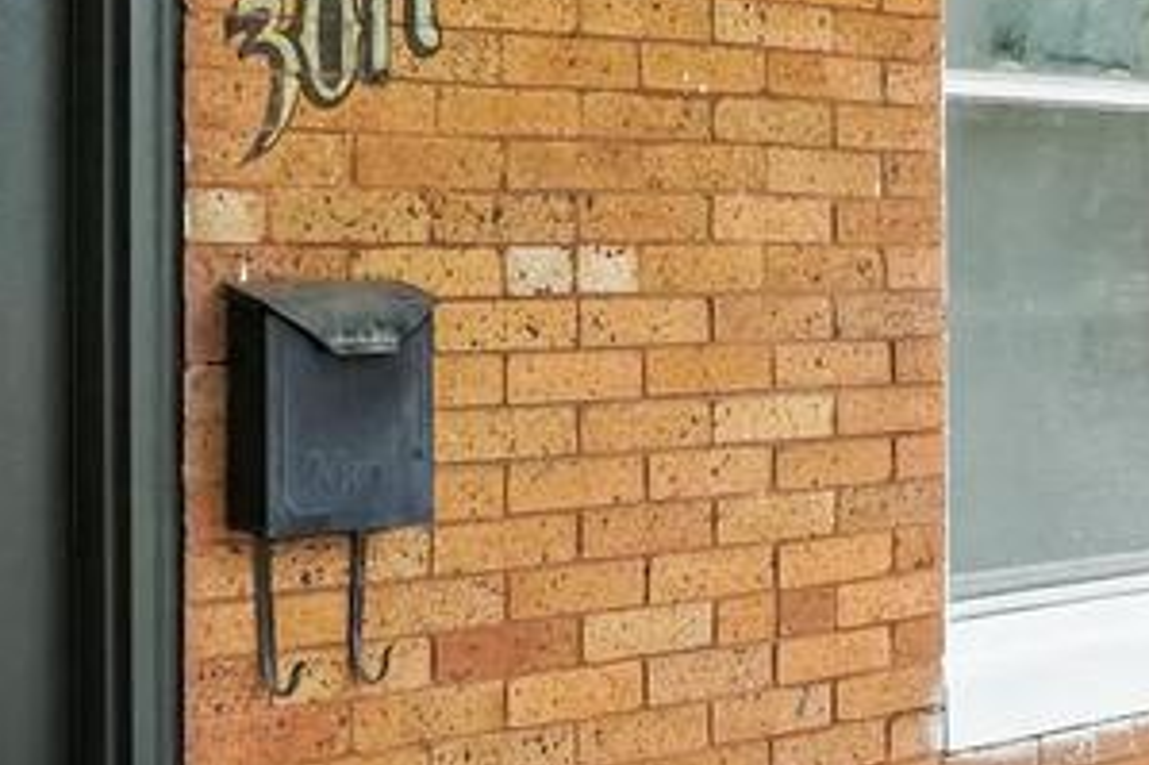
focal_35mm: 77
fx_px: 2456
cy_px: 311
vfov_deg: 17.7
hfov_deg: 26.2
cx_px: 730
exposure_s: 1/250
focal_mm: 16
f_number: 10
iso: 400
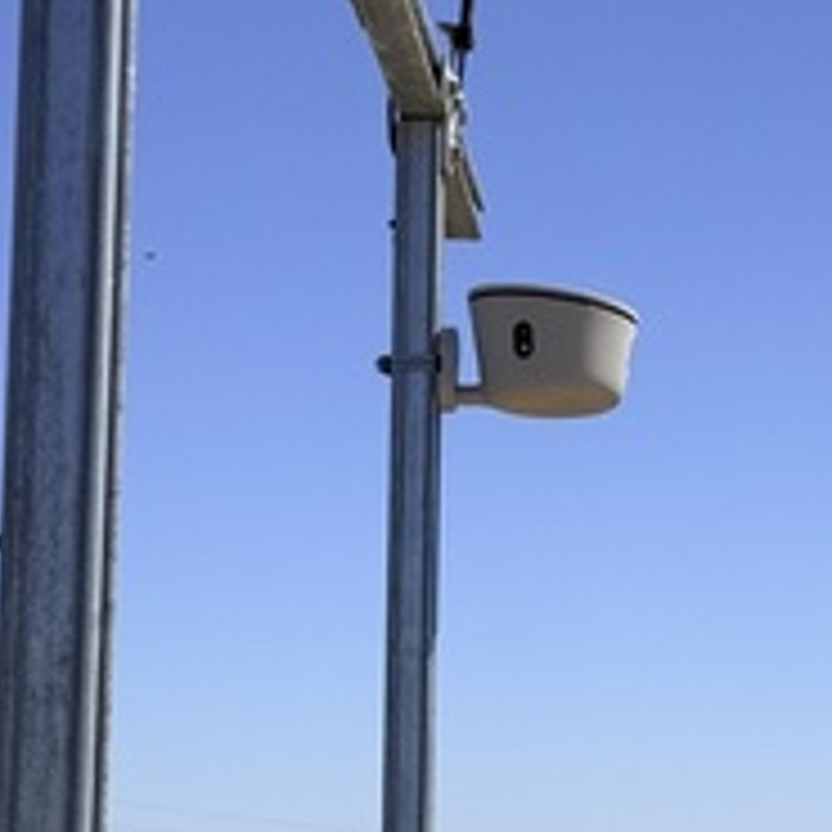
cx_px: 472
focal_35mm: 110
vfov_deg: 15.8
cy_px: 454
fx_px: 2991
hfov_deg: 15.8
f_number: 1.78
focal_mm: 6.76
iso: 80
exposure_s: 1/9901
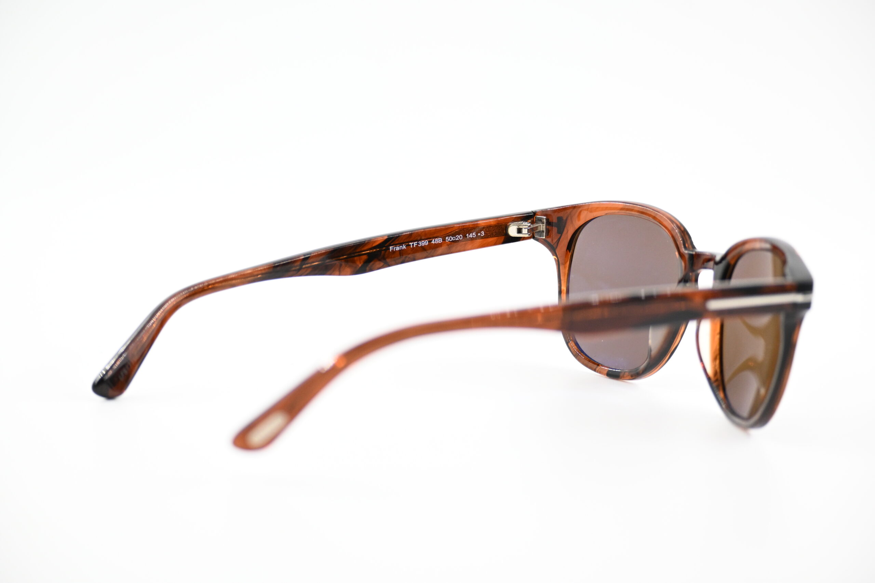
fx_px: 2698
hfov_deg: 18.4
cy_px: 292
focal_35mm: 111
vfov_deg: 12.3
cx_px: 438
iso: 800
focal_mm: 74
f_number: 4.8
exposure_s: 1/400
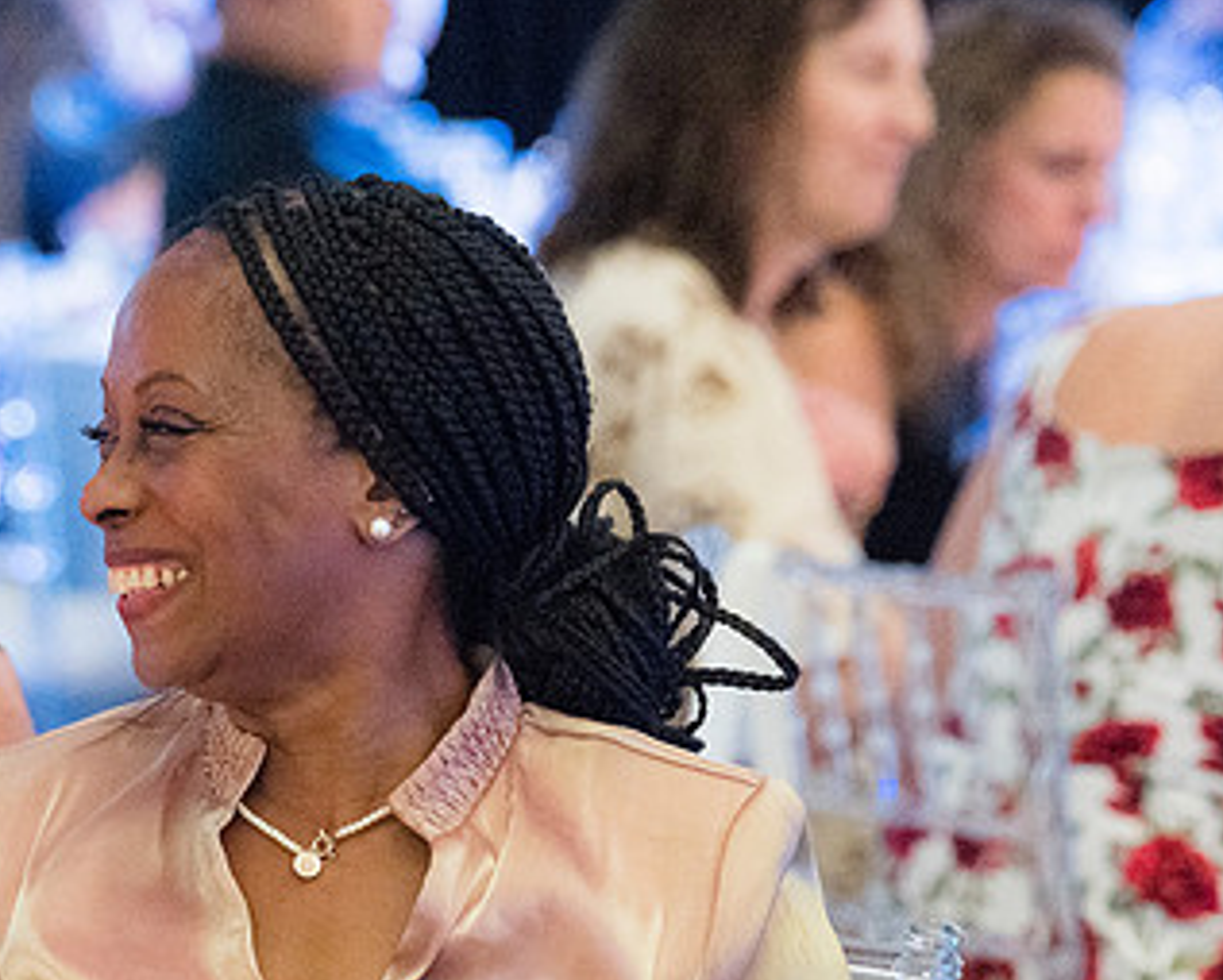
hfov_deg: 9.7
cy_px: 631
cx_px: 255
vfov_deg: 7.8
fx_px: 7207
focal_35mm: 199
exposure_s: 1/125
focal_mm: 116
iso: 12800
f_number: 4
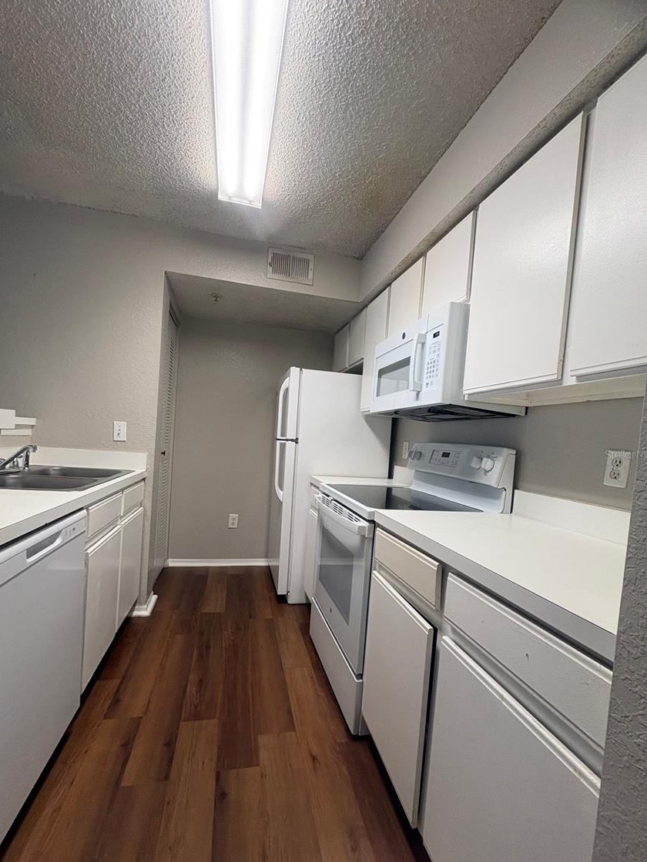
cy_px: 454
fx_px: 374
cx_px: 313
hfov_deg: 81.7
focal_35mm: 15
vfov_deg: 98.1
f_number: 2.2
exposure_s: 1/60
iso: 200
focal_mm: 2.22
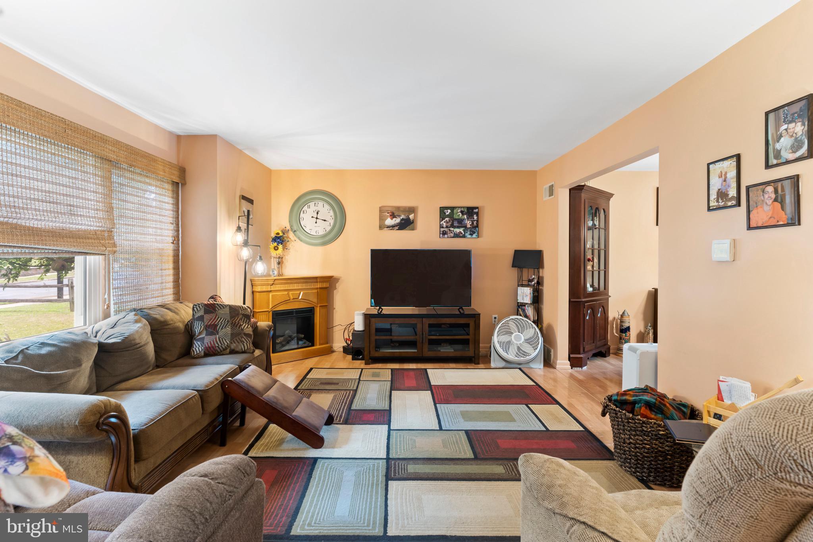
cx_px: 406
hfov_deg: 90.0
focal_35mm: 18
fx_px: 406
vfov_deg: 67.4
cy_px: 271
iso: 500
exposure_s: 1/1.67
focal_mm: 18
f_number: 8
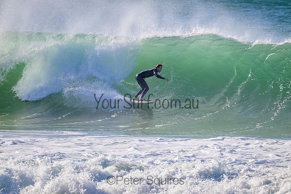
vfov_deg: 1.7
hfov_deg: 2.6
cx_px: 146
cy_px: 97
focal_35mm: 800
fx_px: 6468
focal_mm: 800
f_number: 11
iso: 1250
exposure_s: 1/2000
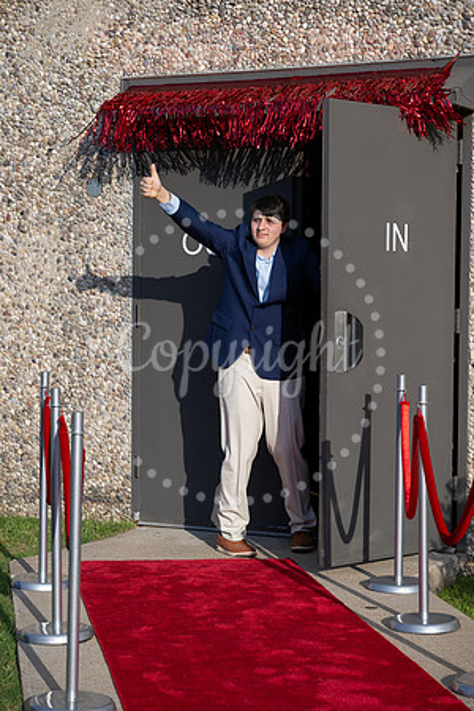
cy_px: 356
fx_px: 1501
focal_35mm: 76
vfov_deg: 26.7
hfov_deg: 17.9
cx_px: 237
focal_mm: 76
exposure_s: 1/2000
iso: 320
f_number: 5
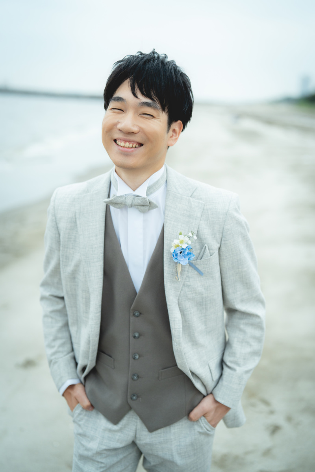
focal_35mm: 50
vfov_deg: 39.6
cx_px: 158
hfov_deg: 27.0
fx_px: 656
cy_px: 236
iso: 400
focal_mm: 50
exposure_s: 1/1250
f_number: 2
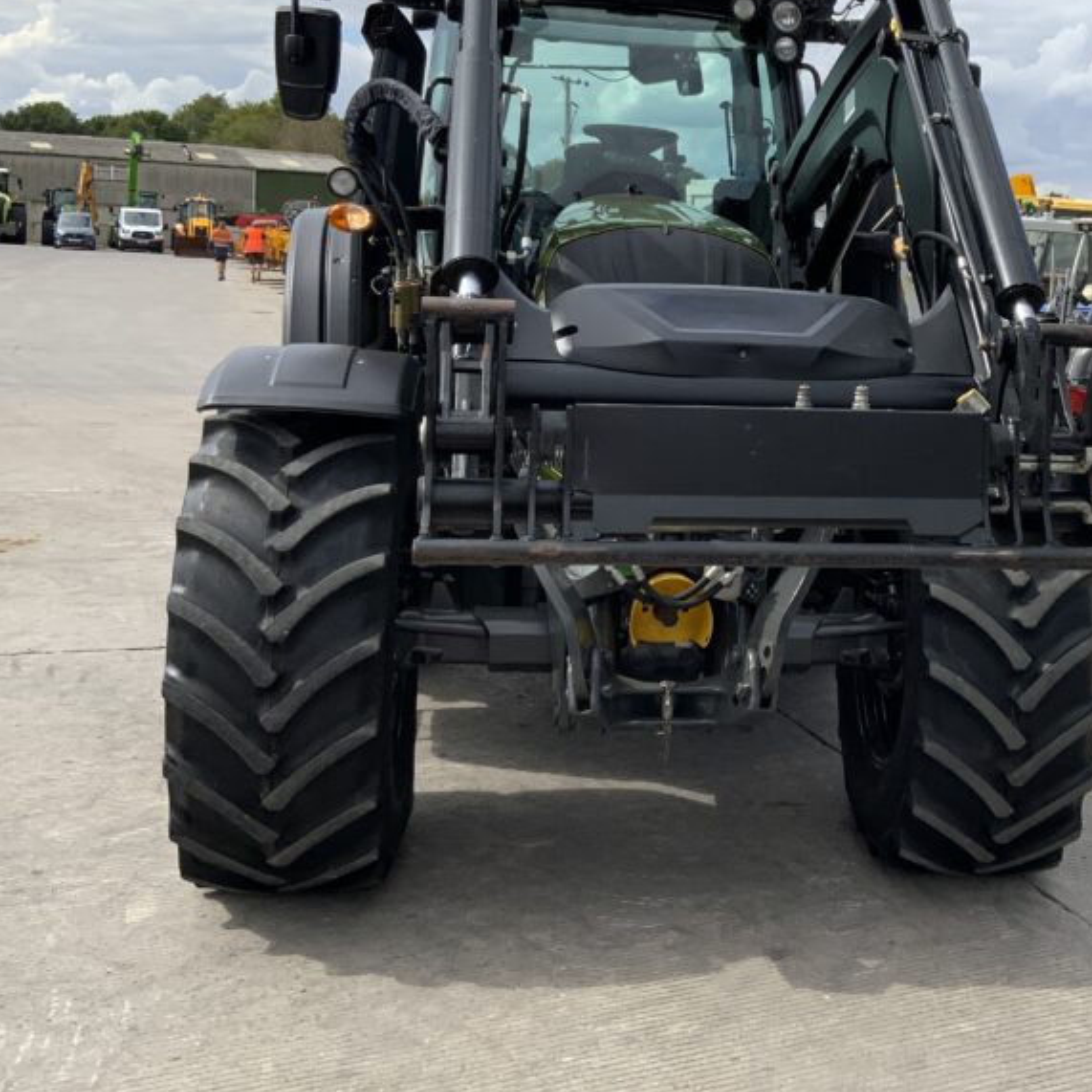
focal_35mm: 46
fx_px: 1642
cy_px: 404
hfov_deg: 35.9
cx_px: 826
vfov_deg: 36.6
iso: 20
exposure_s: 1/1984
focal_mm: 3
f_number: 1.8
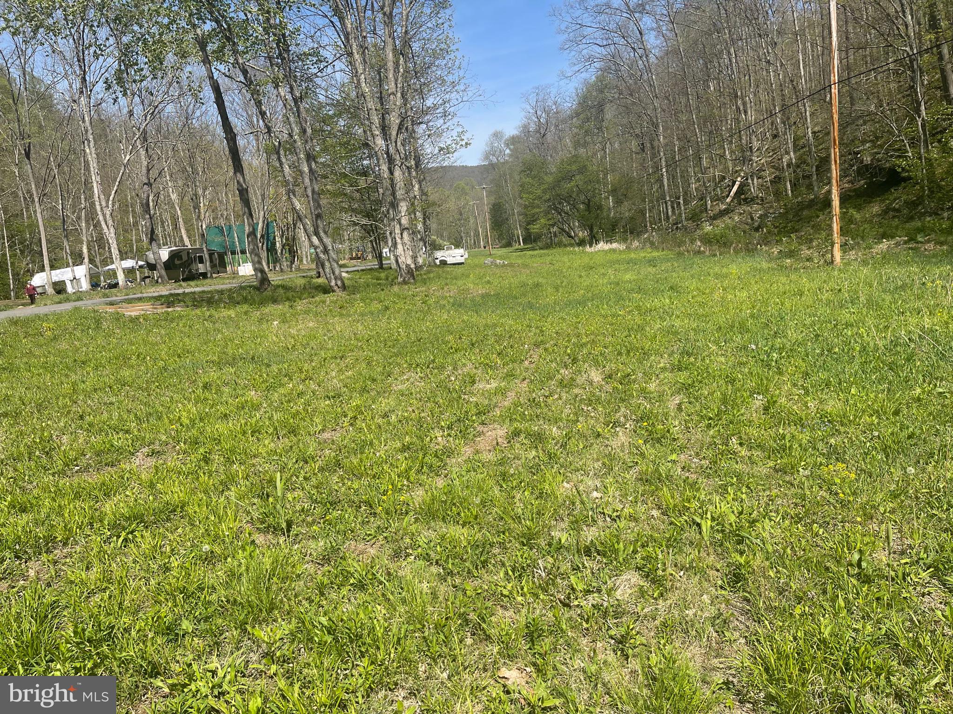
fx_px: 688
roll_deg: +5.1
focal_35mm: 25
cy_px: 357
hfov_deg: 69.4
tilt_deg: -8.4
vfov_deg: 54.9
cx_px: 476
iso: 32
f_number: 1.6
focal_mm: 5.1
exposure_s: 1/2597
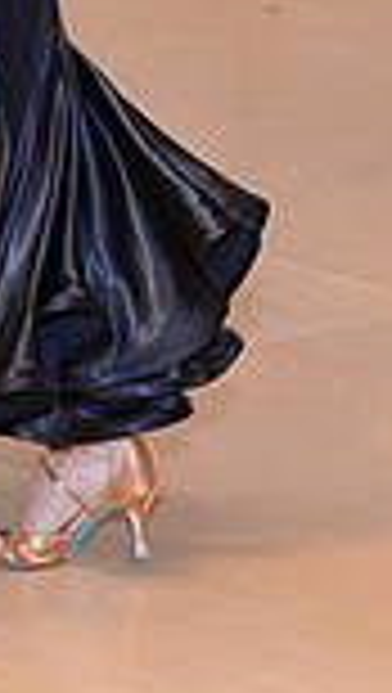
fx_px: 5083
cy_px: -333
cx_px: -128
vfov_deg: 7.7
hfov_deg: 4.4
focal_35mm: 276
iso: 1250
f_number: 5.6
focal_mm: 70
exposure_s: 1/250
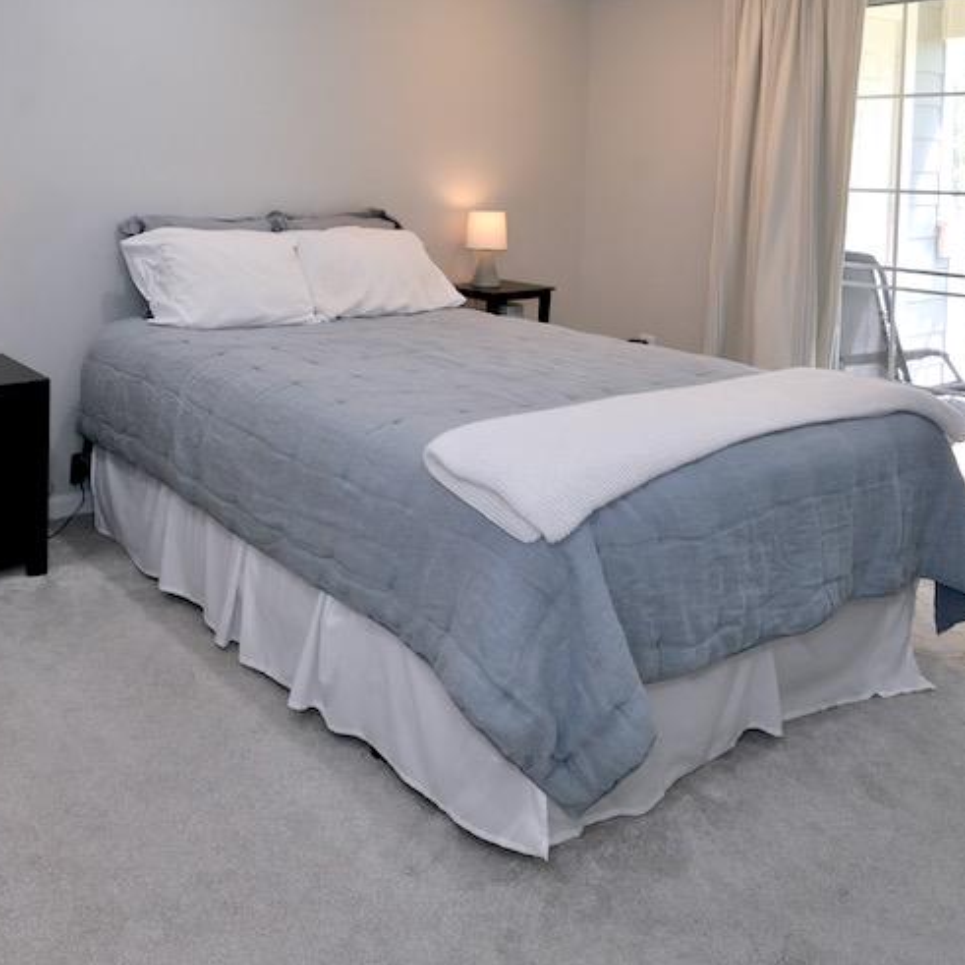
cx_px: 224
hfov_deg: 50.1
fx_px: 978
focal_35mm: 31
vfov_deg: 49.6
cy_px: 200
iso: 1250
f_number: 8
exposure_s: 1/125
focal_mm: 14
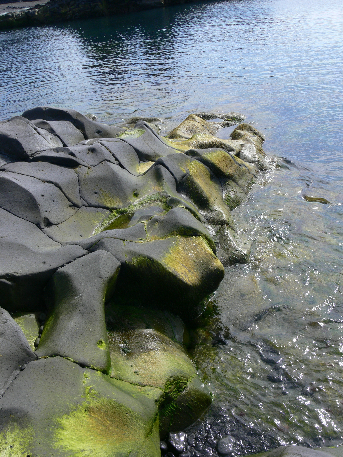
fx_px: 462
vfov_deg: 52.6
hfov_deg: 40.7
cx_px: 172
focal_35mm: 35
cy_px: 228
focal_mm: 7.4
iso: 80
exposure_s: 1/320
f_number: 5.6
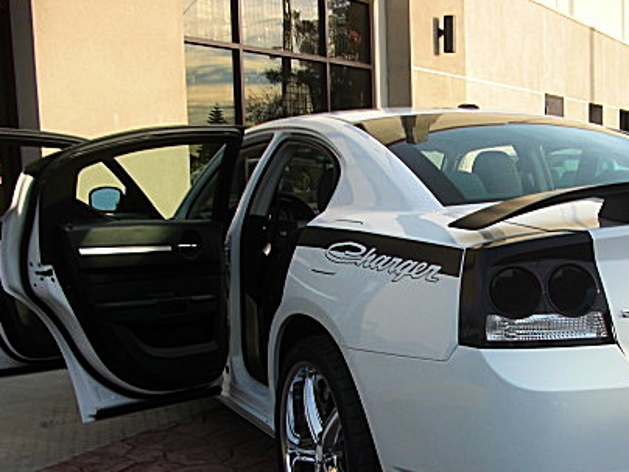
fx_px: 1036
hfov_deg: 33.3
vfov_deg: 25.4
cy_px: 352
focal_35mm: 57
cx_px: 444
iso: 50
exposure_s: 1/250
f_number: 2.8
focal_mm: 6.3
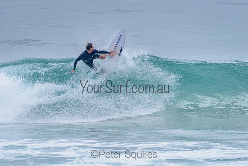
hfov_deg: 3.4
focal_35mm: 613
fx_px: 4223
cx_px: 106
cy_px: 83
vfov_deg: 2.2
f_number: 5.6
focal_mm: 500
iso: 1600
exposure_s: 1/2000
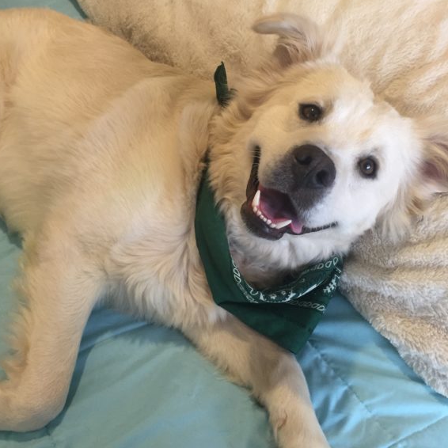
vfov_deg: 47.2
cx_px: 222
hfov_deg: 47.2
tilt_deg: -51.1
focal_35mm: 35
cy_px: 210
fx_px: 512
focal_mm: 4.15
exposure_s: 1/30
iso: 125
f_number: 2.2
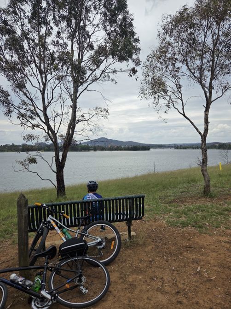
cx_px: 116
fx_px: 205
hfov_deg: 58.8
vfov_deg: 73.9
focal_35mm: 23
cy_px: 154
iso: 80
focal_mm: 5.4
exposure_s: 1/4771
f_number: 1.8
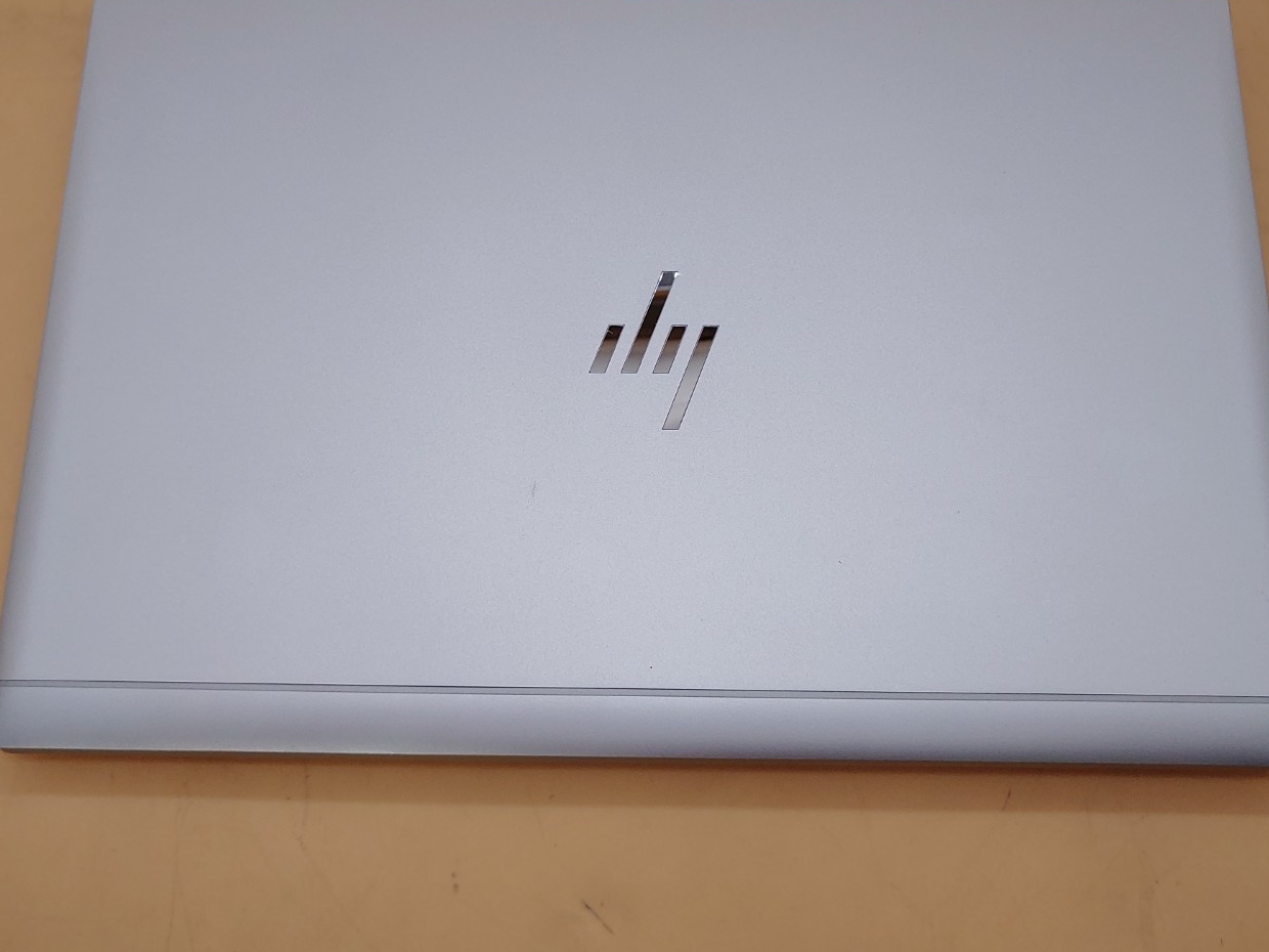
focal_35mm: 36
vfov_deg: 39.6
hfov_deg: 51.3
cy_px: 410
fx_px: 1320
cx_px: 656
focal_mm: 4.36
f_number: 1.8
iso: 50
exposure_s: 1/238
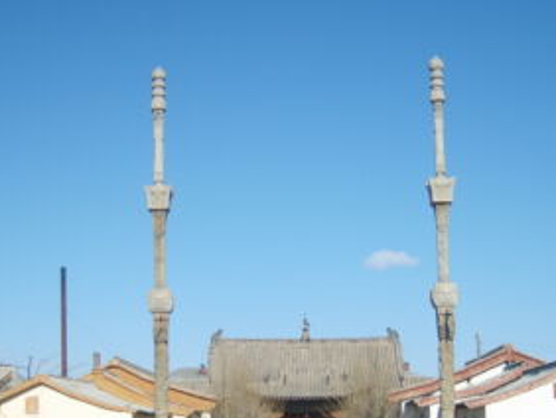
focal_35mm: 63
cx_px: 211
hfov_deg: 30.6
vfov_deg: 23.1
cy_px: 309
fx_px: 1013
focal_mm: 5.8
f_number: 7.1
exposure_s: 1/250
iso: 50
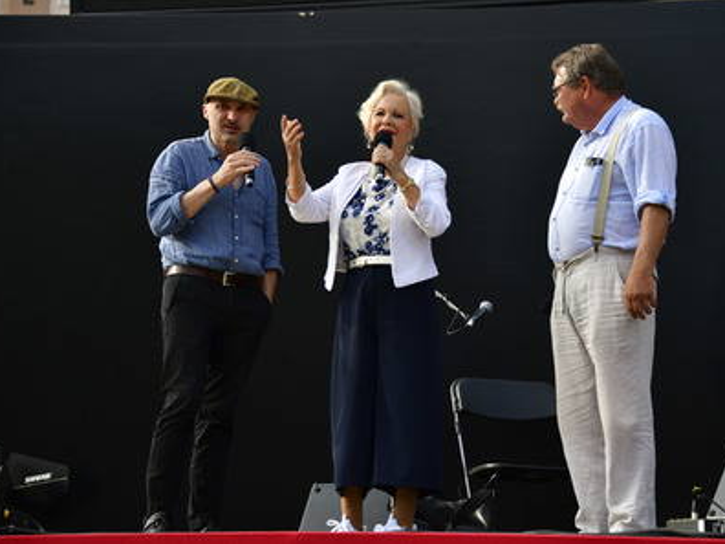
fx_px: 2409
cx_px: 387
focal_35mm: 115
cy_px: 273
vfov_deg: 12.9
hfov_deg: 17.1
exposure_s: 1/640
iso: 200
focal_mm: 105
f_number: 5.6
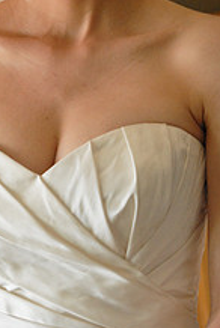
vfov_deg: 9.4
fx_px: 1983
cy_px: 60
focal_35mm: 217
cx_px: 40
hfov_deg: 6.3
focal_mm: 70
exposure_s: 1/250
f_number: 3.2
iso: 640
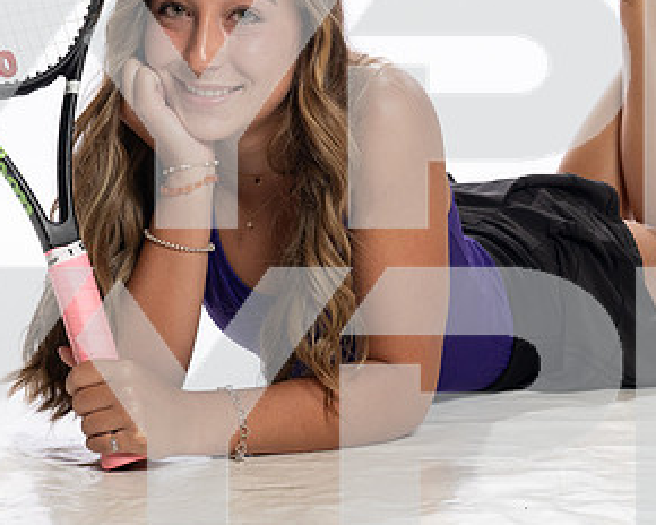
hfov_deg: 16.6
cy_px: 100
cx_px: 300
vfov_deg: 13.2
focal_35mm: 116
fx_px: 2252
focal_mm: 53
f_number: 8
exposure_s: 1/250
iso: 800
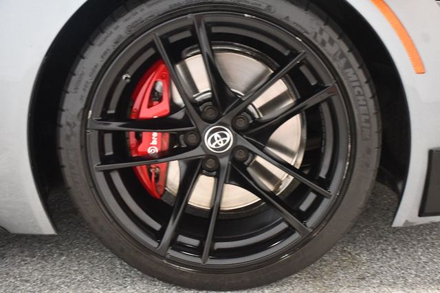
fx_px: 733
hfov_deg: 33.4
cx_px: 220
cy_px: 146
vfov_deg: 22.6
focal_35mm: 60
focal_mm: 40
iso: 8000
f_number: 4.5
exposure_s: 1/60
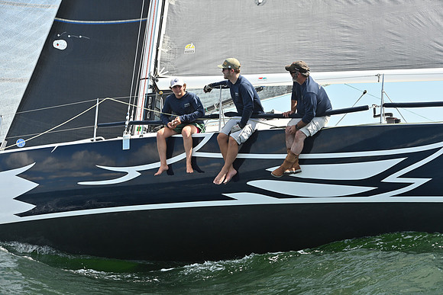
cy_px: 148
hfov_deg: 24.8
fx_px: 1009
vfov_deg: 16.7
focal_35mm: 82
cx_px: 222
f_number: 6.3
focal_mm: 82
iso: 250
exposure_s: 1/1000
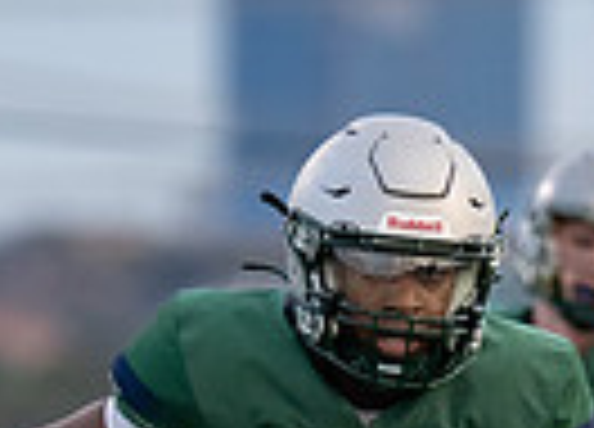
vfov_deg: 0.9
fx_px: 26554
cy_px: 674
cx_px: 386
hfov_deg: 1.3
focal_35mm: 1570
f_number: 2.8
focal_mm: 200
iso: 500
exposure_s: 1/1250
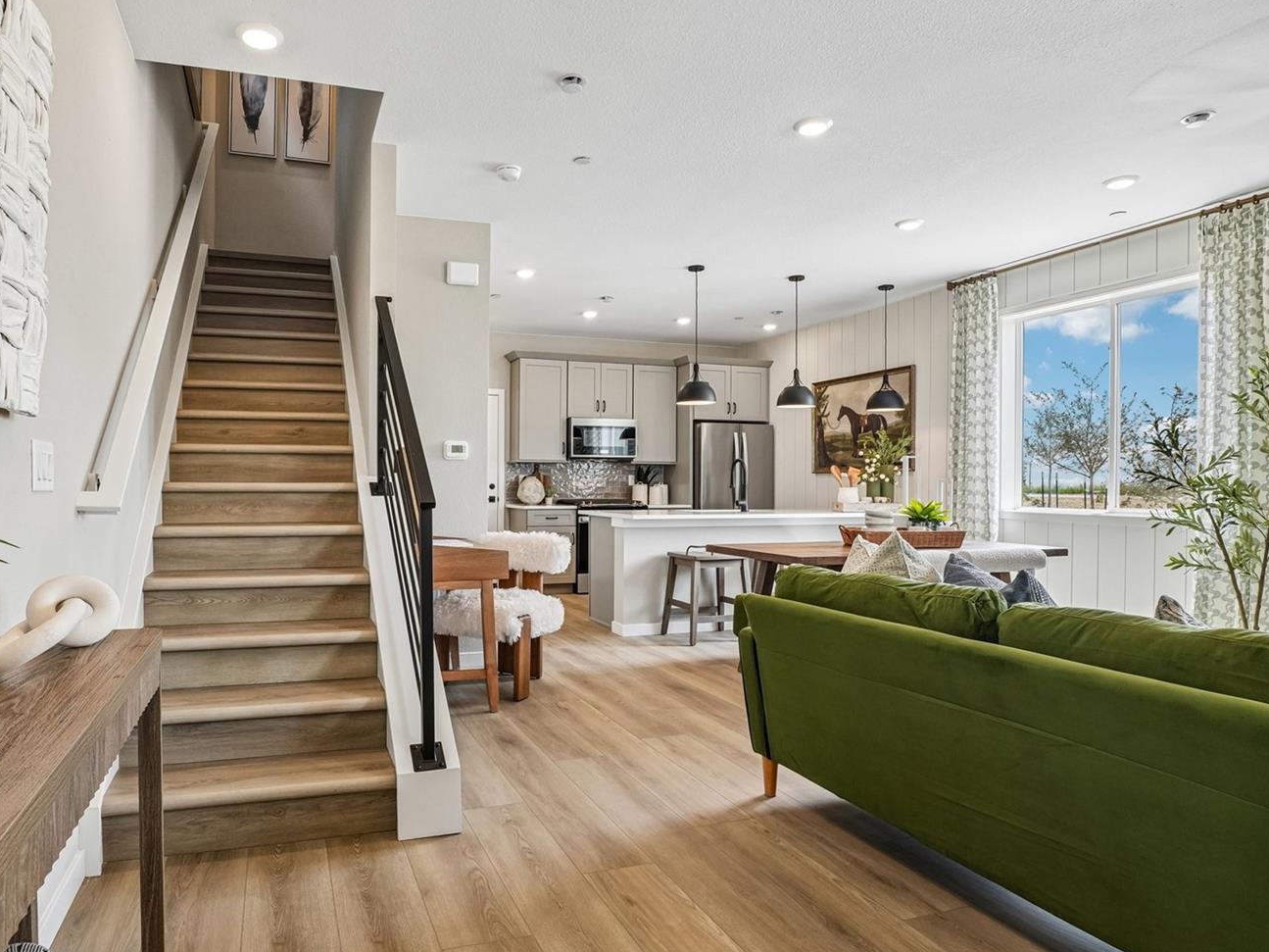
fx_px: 718
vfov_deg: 67.0
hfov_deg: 81.9
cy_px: 495
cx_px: 505
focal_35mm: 20
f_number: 8
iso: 250
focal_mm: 11
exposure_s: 1/30
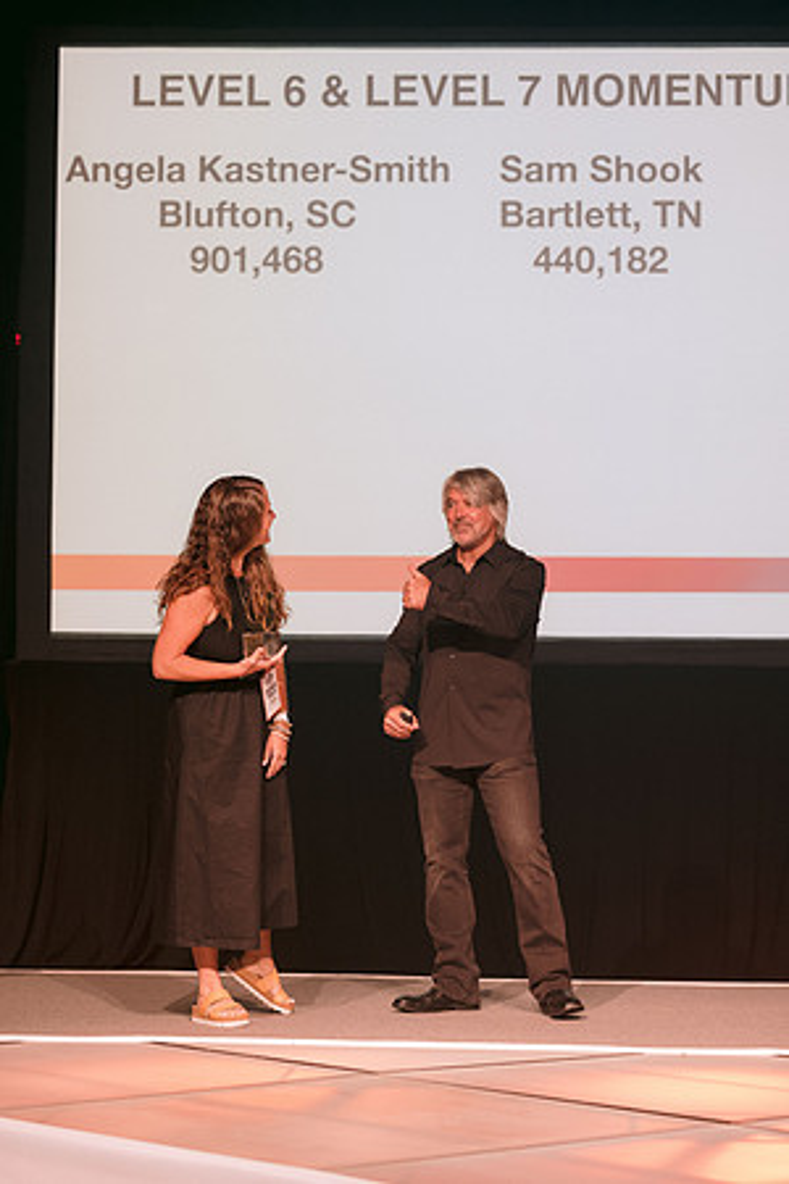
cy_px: 592
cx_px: 394
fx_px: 2794
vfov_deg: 23.9
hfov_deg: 16.1
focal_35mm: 85
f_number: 3.2
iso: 640
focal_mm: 85
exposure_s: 1/200
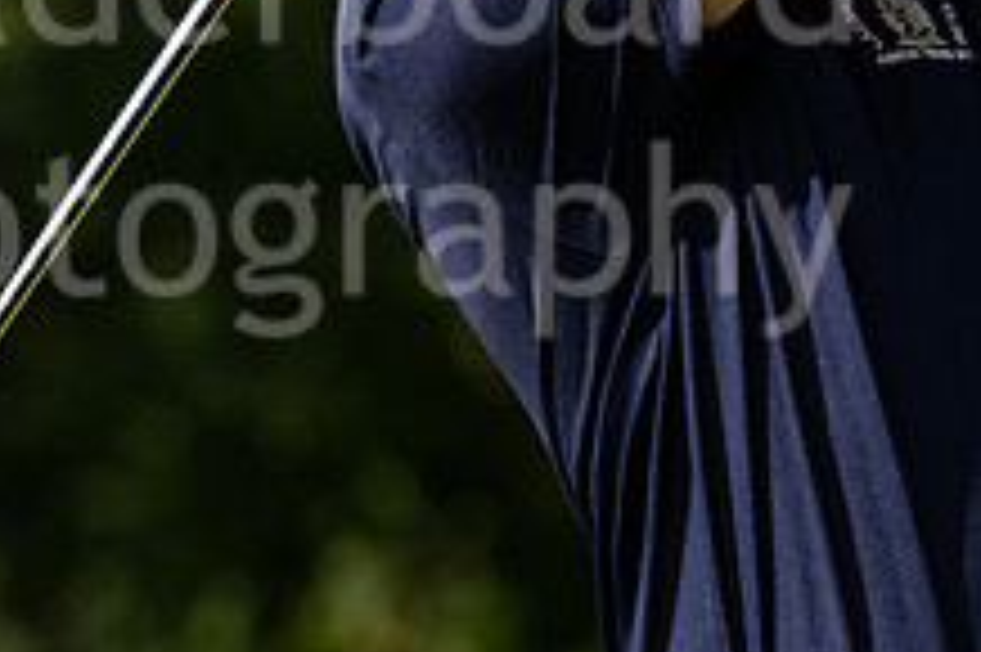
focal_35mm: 1680
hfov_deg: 1.2
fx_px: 45744
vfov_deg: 0.8
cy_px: 11
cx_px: 279
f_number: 6.3
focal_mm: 420
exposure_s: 1/1600
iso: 800
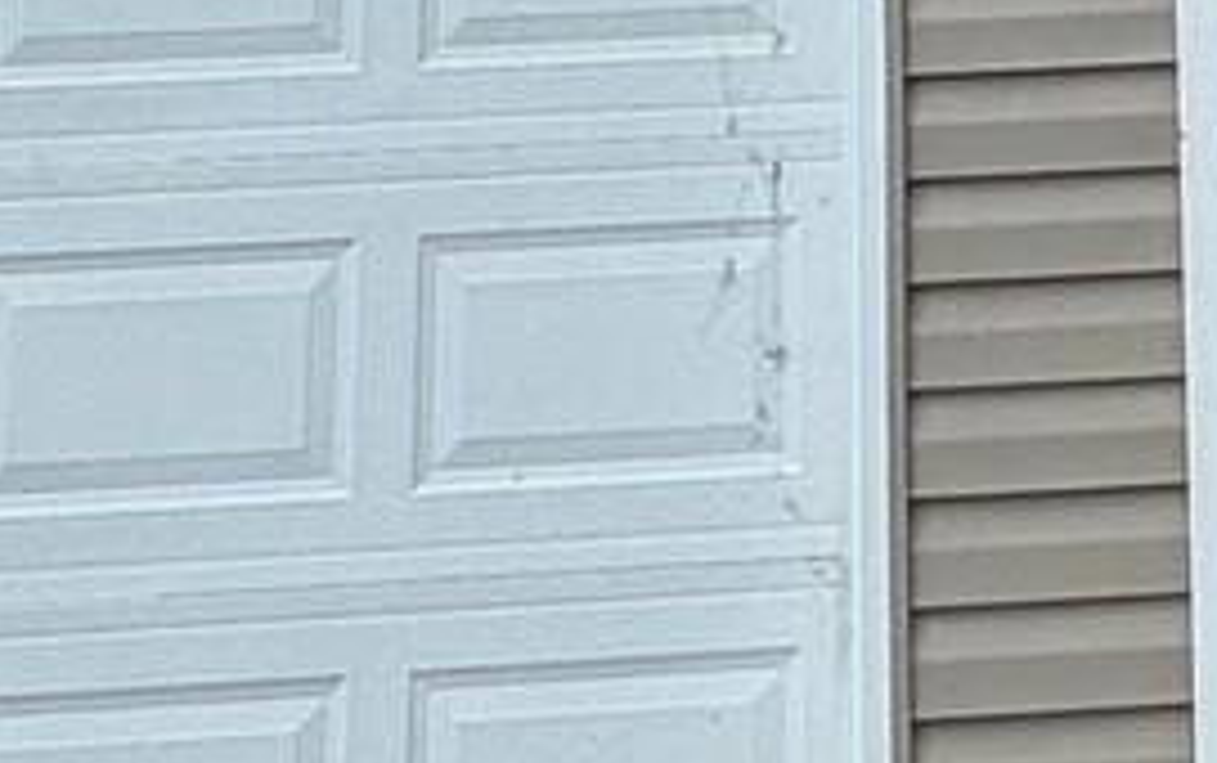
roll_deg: +2.5
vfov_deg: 9.9
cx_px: 1280
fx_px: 3719
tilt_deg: +12.9
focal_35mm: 112
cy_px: -1203
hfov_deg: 18.0
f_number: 2.2
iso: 40
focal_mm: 2.22
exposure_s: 1/573
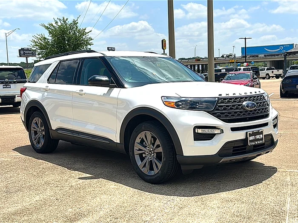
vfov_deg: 37.7
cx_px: 149
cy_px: 112
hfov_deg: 49.0
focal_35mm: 38
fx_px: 327
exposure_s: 1/8333
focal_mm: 6.86
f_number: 1.78
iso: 80
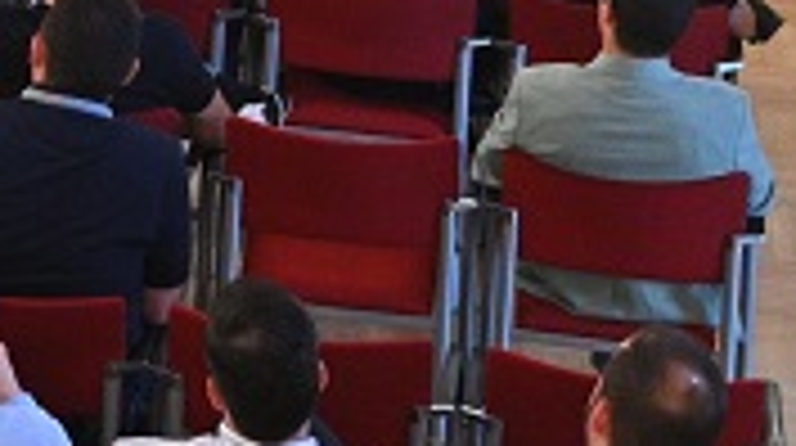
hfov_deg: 10.4
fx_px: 4195
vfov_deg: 5.9
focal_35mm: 199
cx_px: -504
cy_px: -460
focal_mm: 42
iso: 3200
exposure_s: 1/160
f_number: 2.8
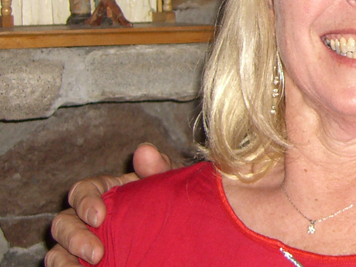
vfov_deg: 12.2
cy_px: 44
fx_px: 1245
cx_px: 470
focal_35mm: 121
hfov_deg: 15.5
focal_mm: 7.9
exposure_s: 1/60
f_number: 2.8
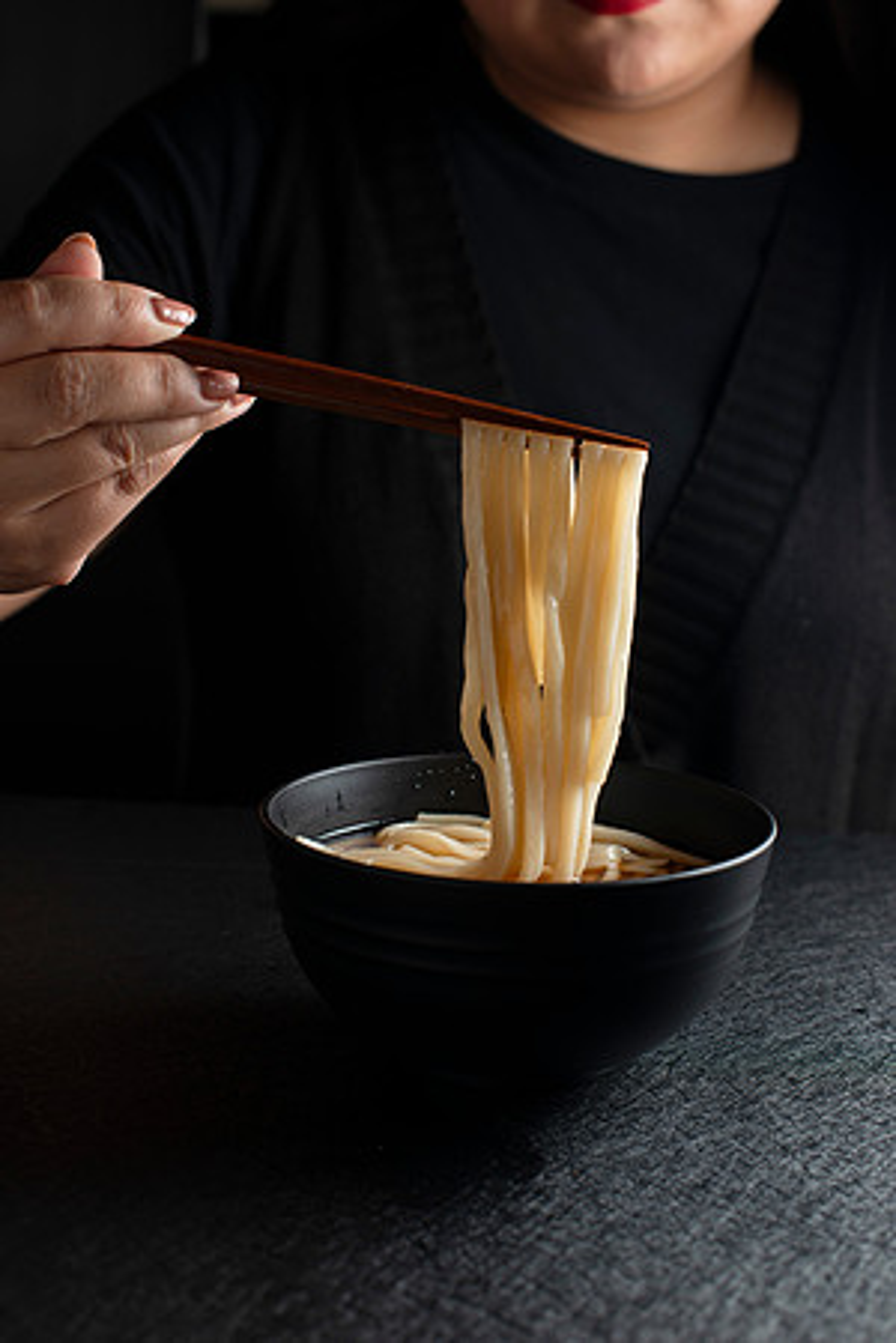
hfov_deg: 27.0
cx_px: 448
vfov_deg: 39.6
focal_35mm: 50
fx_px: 1867
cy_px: 672
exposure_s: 1/200
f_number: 5.6
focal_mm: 50
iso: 100
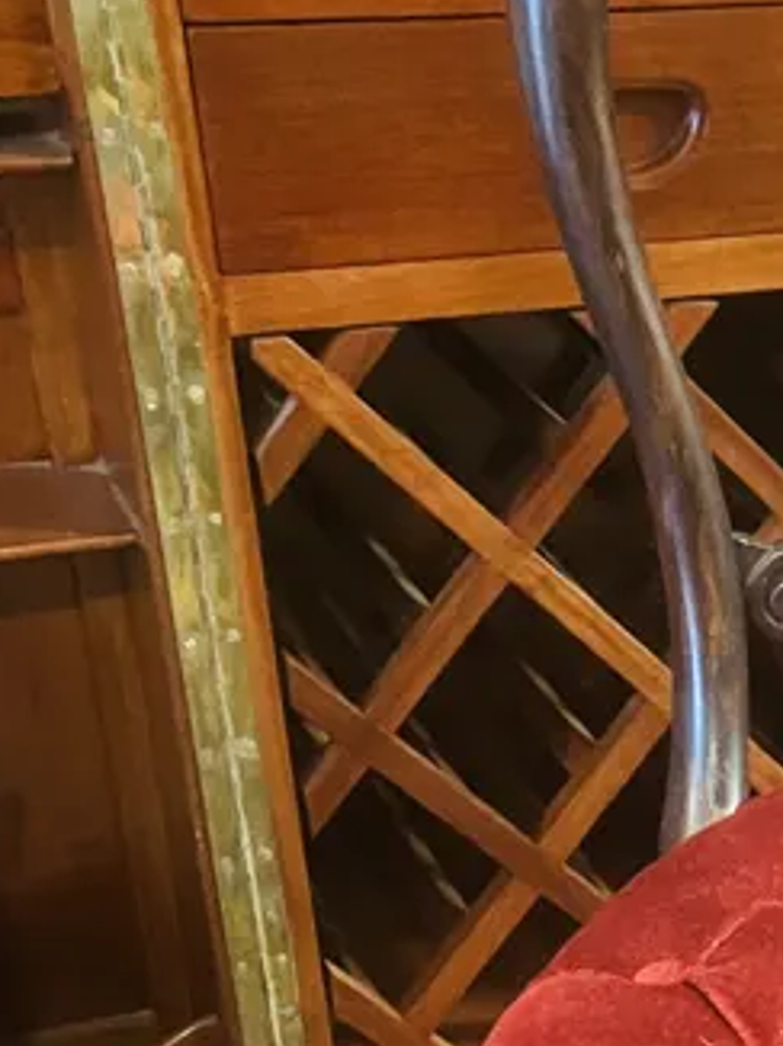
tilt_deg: -28.6
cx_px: 1171
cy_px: 1117
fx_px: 2658
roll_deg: -1.9
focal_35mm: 88
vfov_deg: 21.3
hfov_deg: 15.5
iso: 500
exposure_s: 1/25
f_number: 1.8
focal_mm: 3.99
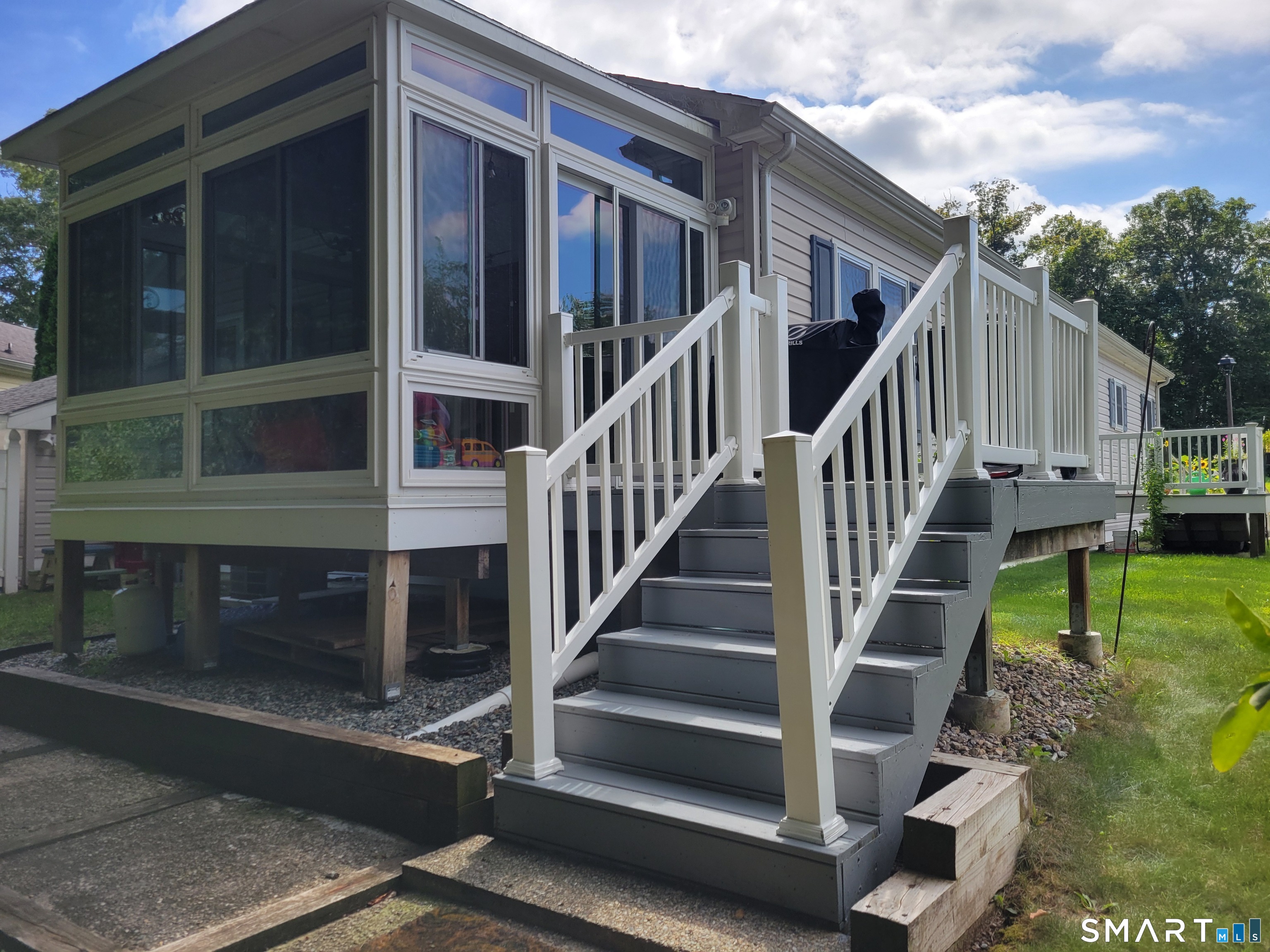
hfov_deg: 67.3
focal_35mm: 26
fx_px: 954
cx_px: 635
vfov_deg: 53.1
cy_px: 476
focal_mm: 5.4
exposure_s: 1/1529
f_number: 1.8
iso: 40
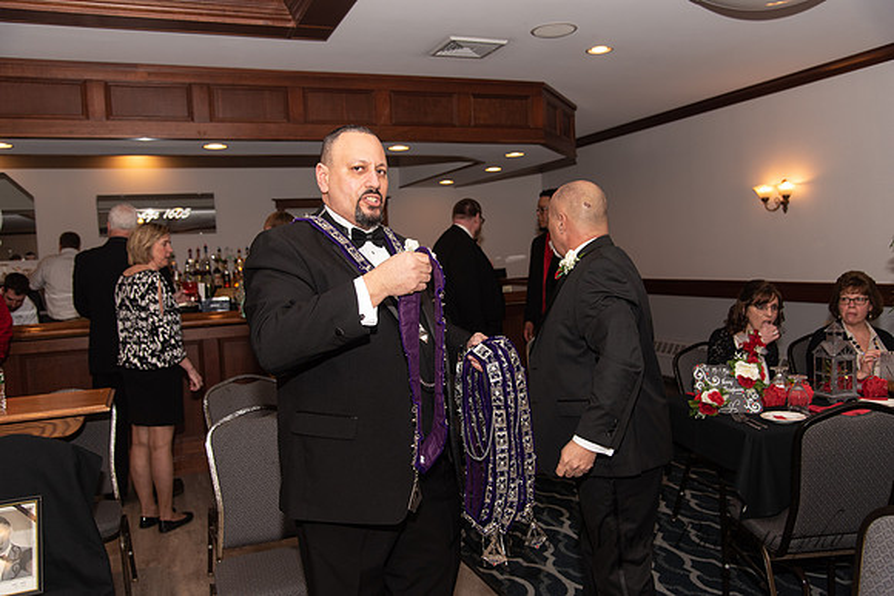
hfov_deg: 61.9
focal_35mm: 30
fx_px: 745
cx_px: 447
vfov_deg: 43.6
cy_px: 298
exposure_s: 1/200
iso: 800
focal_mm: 30
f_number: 4
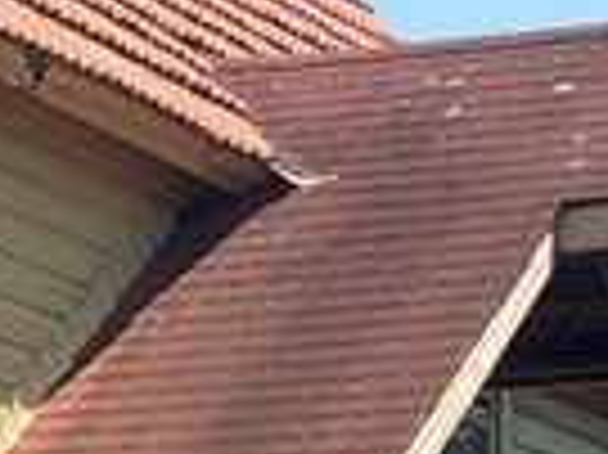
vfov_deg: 4.0
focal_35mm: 365
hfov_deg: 5.3
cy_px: 809
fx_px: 6405
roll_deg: +0.1
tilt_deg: +5.0
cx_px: -671
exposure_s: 1/3534
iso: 80
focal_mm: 6.76
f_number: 1.78
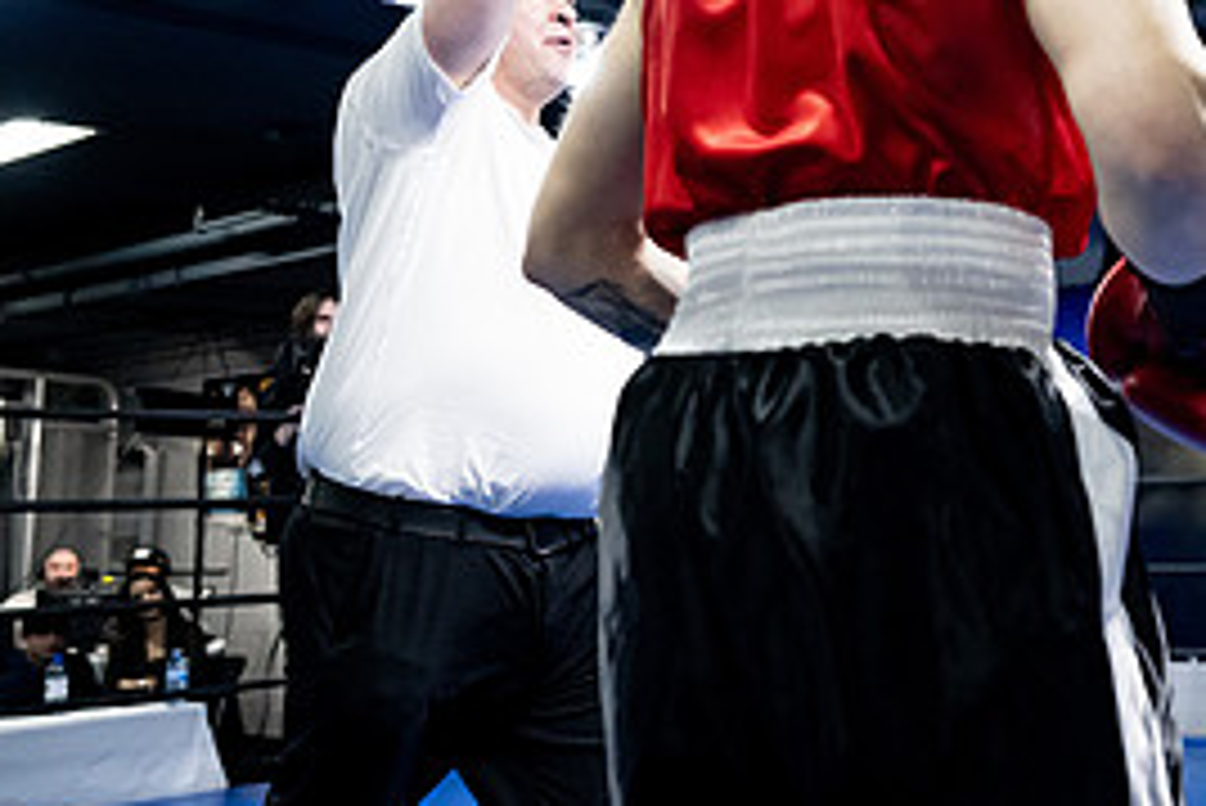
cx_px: 1296
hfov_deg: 33.7
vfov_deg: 25.8
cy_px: 223
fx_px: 1743
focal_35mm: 52
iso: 8000
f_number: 2.8
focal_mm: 24
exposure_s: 1/1000
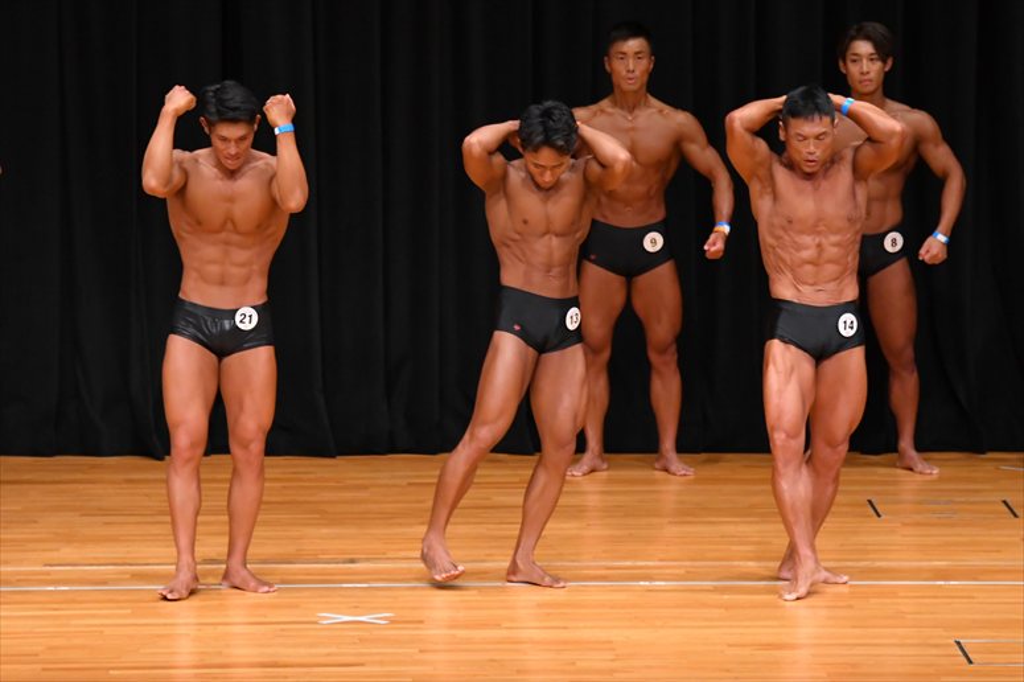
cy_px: 341
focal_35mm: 240
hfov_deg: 8.6
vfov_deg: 5.7
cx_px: 512
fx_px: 6823
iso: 4000
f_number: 5.6
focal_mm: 160
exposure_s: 1/400
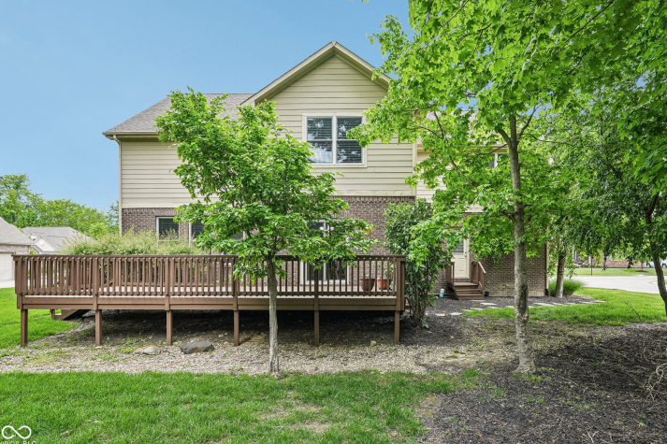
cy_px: 222
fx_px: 380
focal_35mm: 21
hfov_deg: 82.5
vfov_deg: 60.6
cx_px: 337
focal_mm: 19.5
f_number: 8
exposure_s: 1/30
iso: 160
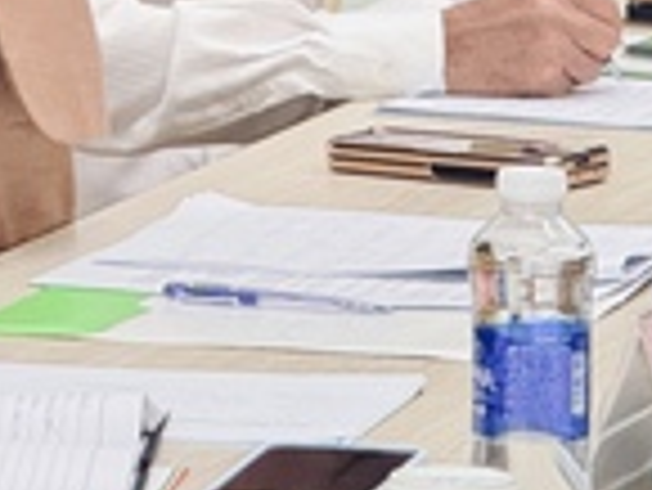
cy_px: -486
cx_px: -346
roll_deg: -1.1
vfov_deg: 2.8
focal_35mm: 530
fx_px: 9991
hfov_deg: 3.7
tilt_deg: -3.7
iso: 400
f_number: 2.8
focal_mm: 15.66
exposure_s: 1/100
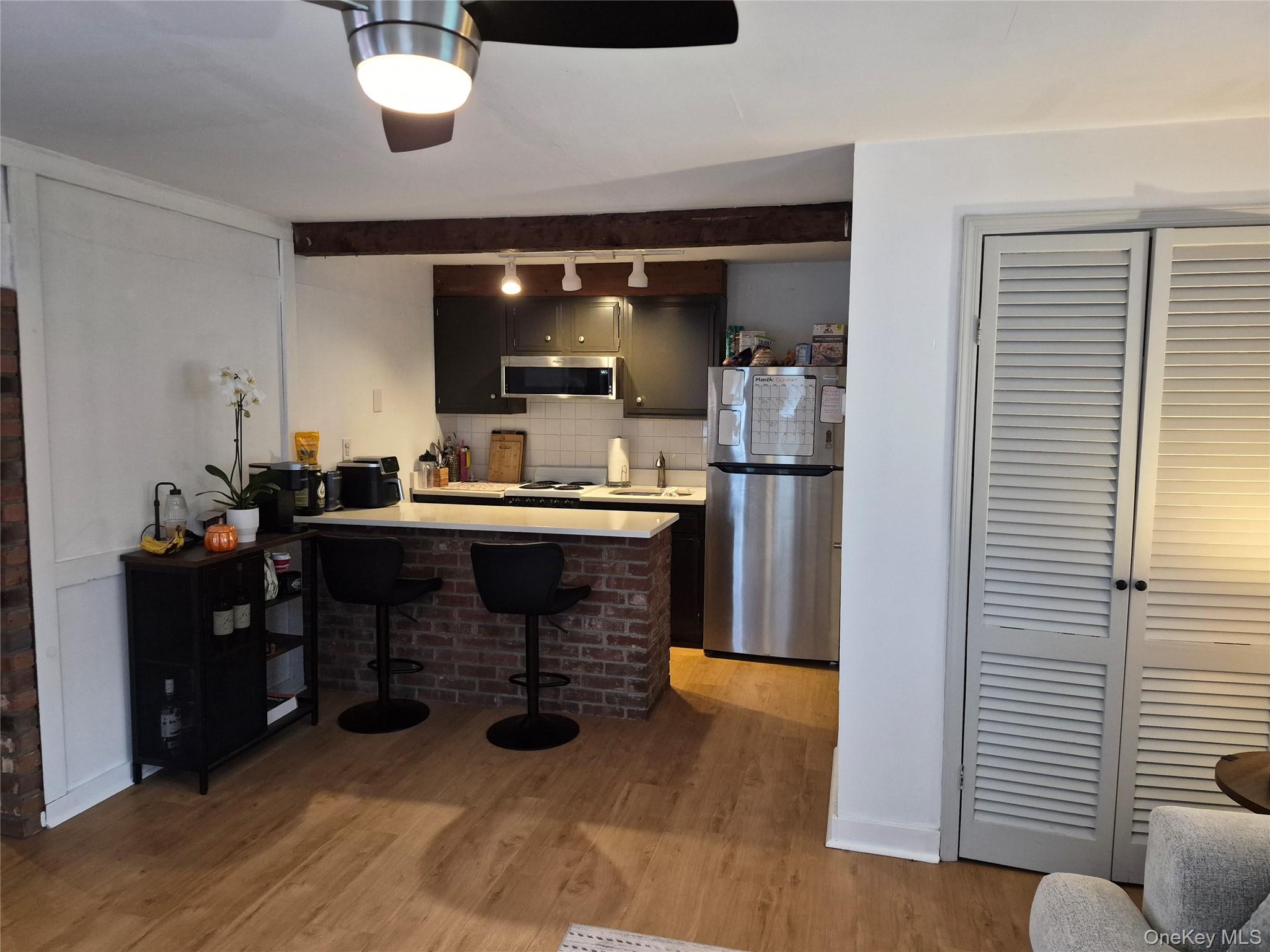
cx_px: 635
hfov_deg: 73.9
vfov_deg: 58.9
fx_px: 844
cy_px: 476
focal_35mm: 23
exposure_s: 1/120
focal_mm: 5.4
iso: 1000
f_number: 1.8
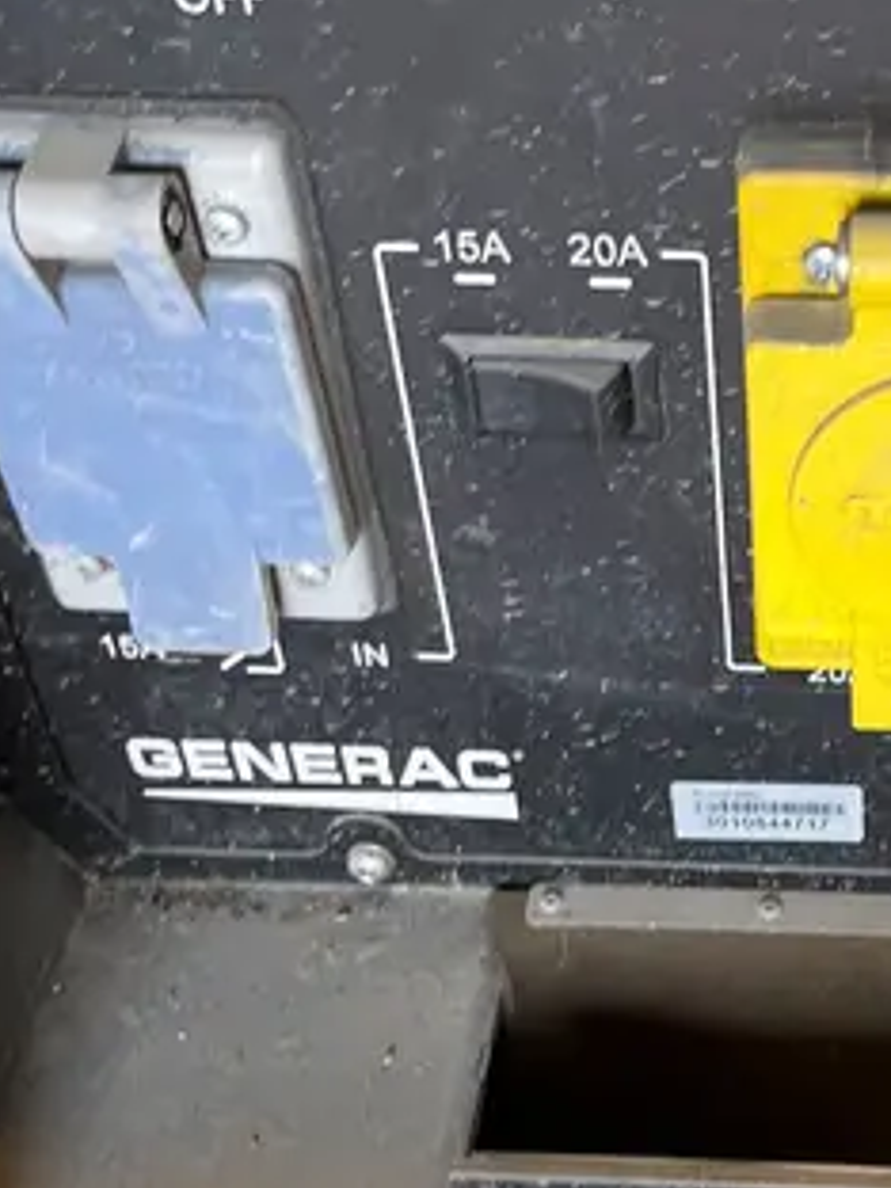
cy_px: 779
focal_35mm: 61
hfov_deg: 23.3
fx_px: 2093
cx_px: 842
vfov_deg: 31.5
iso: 125
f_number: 1.6
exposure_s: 1/74
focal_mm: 5.1
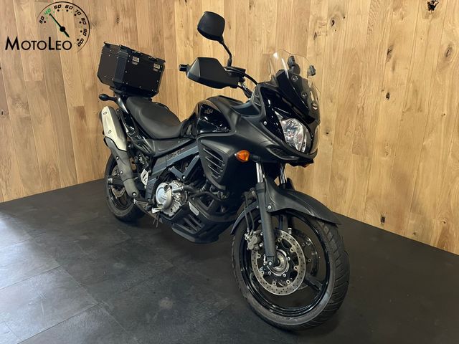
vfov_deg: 53.1
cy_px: 172
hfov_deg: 67.3
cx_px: 230
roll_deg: -1.1
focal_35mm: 26
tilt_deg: -18.6
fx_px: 345
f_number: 1.6
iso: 640
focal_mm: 5.1
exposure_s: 1/33
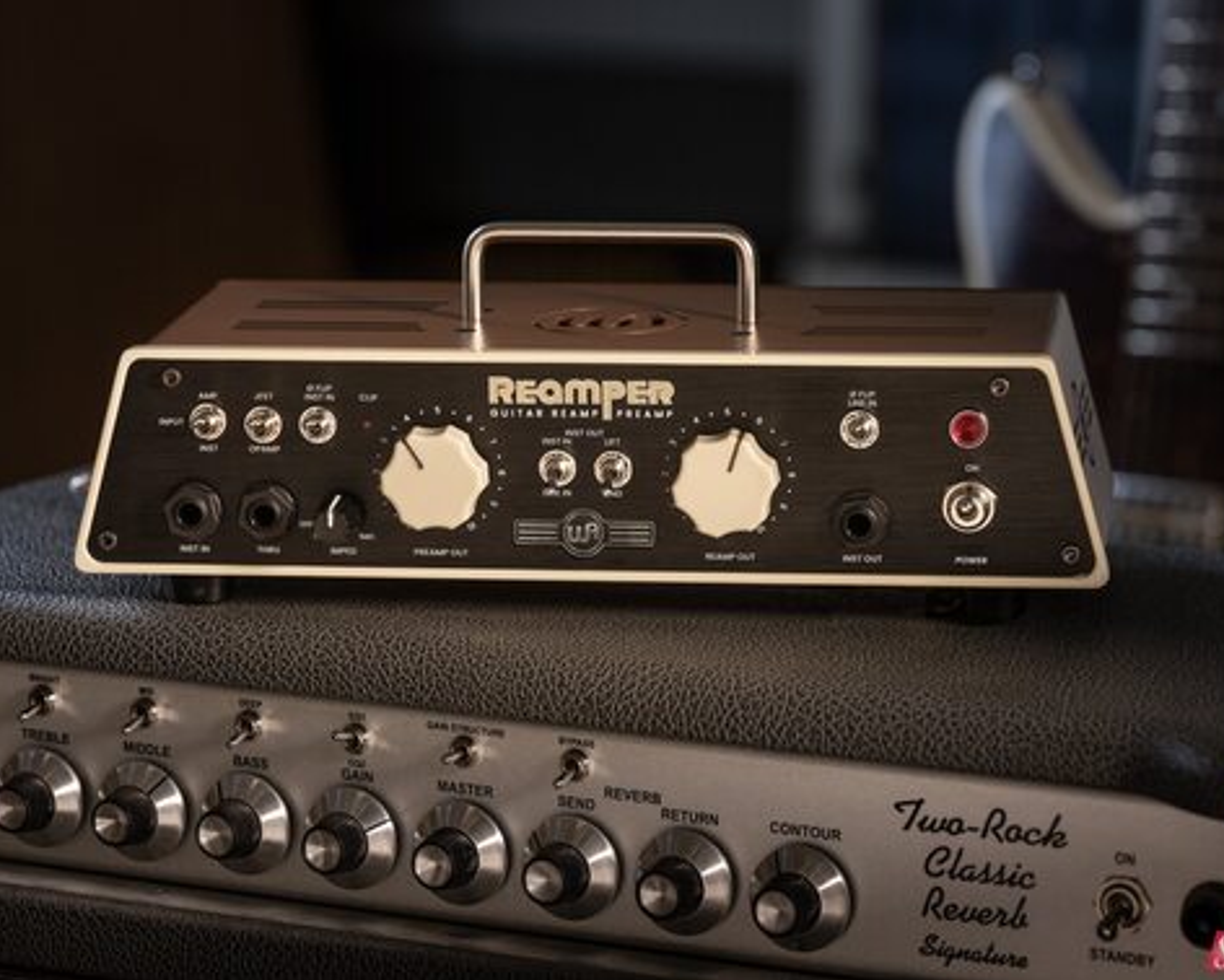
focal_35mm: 136
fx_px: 4929
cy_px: 490
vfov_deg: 11.4
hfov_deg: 14.2
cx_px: 586
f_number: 6.3
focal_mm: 120
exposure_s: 1/15
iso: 640
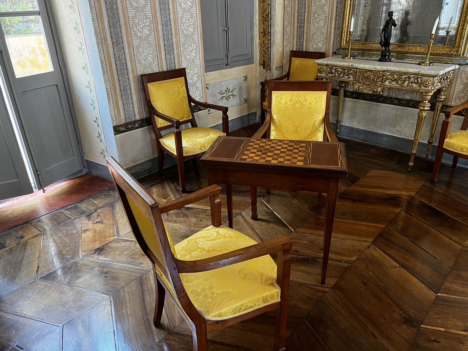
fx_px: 352
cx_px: 234
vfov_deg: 53.1
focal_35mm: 26
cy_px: 176
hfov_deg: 67.3
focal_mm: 5.7
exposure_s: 1/50
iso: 320
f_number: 1.5
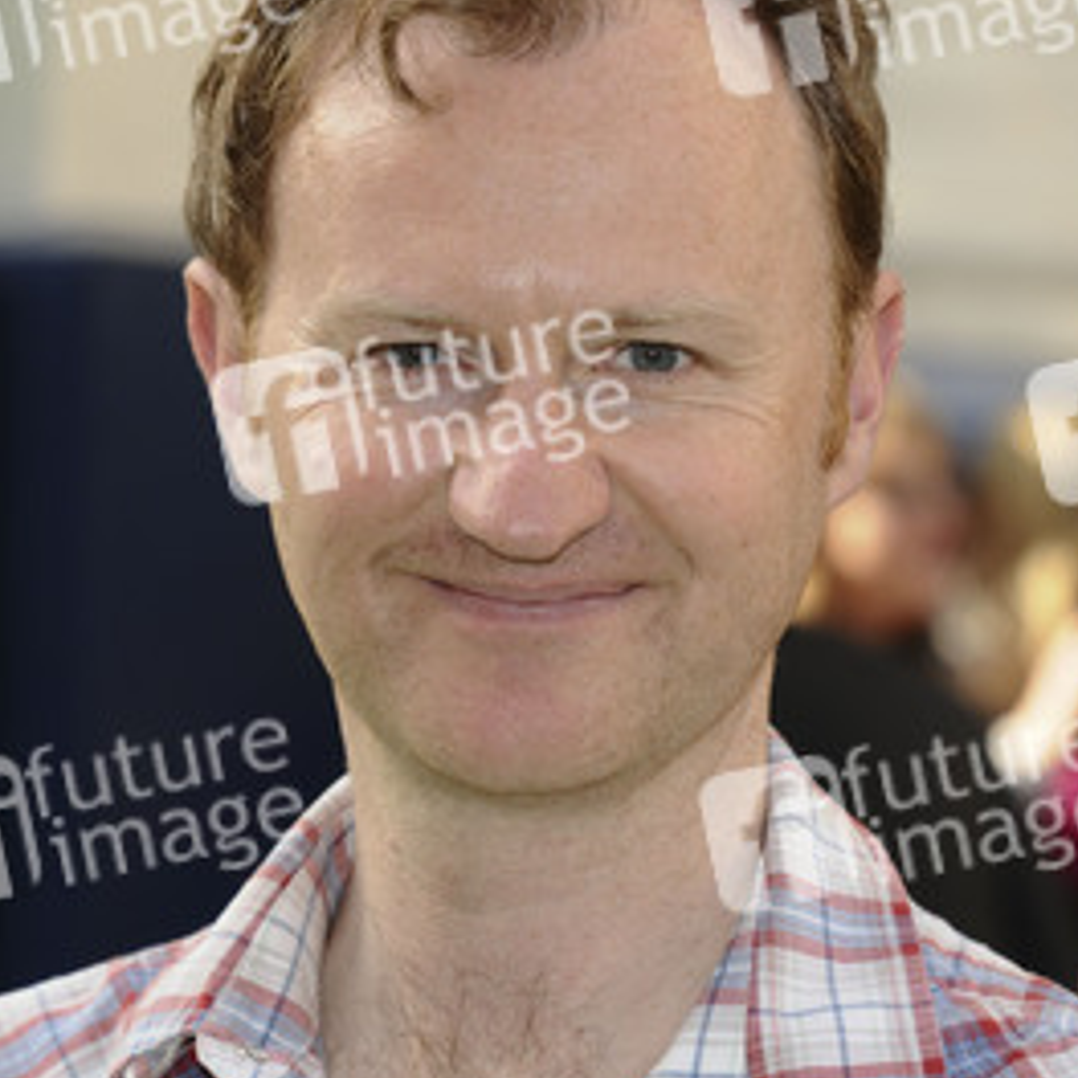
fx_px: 6271
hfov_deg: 9.8
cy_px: 612
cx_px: 541
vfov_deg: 9.8
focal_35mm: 178
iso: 320
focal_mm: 92
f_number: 5.6
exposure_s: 1/250
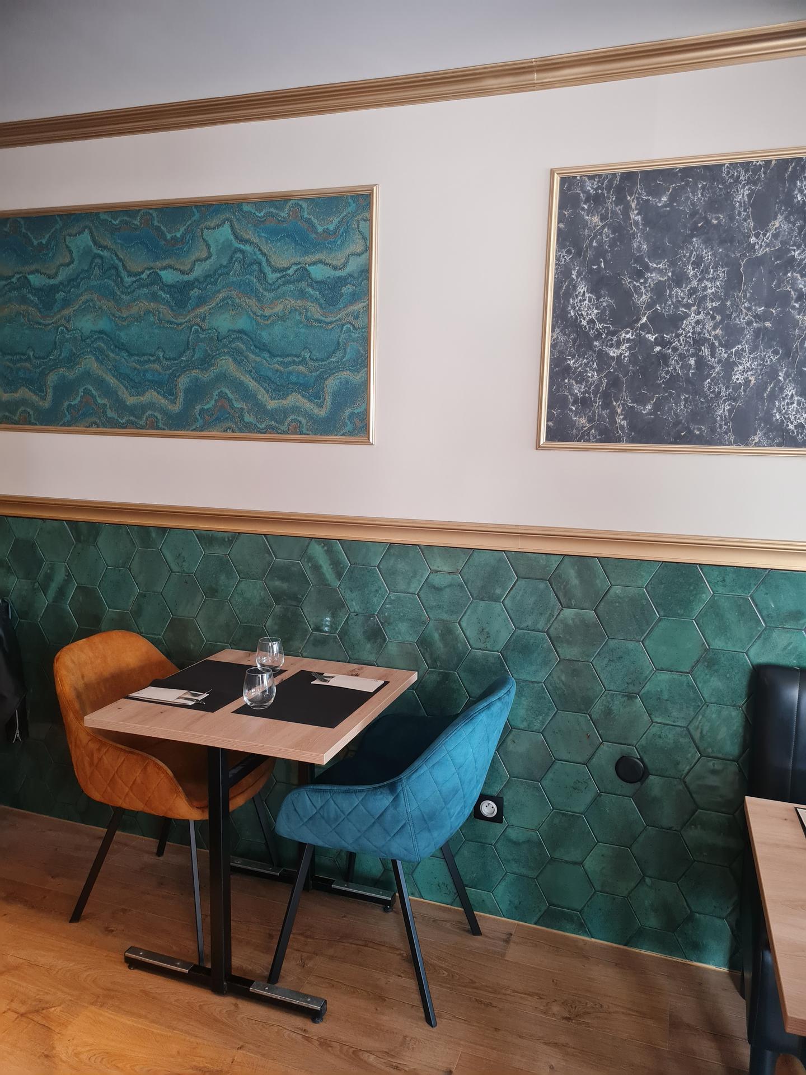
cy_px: 538
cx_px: 403
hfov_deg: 53.1
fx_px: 807
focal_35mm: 26
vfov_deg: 67.3
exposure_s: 1/50
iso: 320
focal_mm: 5.4
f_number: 1.8
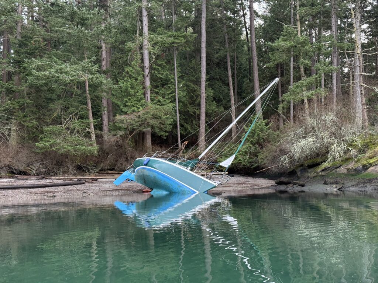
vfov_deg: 30.3
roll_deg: +2.0
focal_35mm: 48
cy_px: 142
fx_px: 524
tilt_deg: +3.4
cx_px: 189
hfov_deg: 39.7
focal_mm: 6.76
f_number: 1.78
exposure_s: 1/207
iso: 160
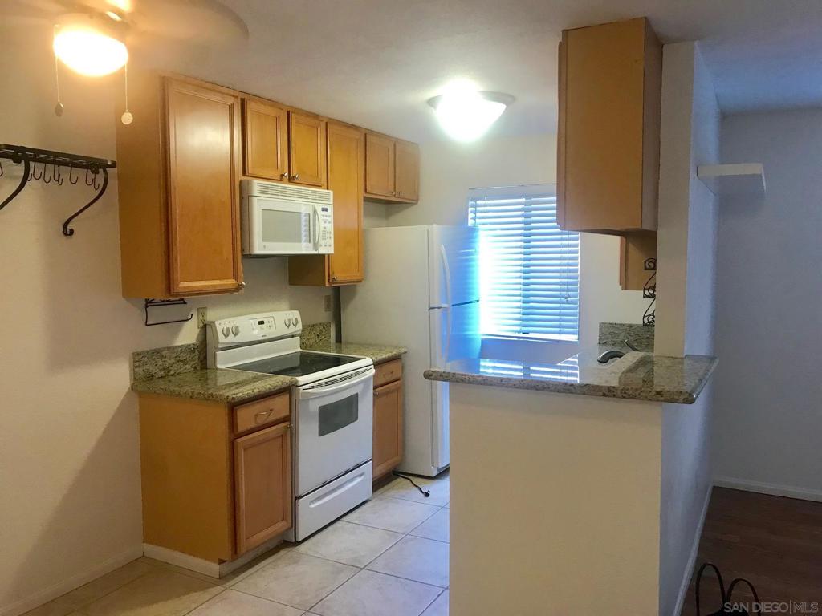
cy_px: 308
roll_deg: -0.3
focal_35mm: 28
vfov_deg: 49.7
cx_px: 411
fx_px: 665
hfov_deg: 63.4
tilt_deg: -3.9
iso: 40
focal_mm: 3.99
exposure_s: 1/17
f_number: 1.8
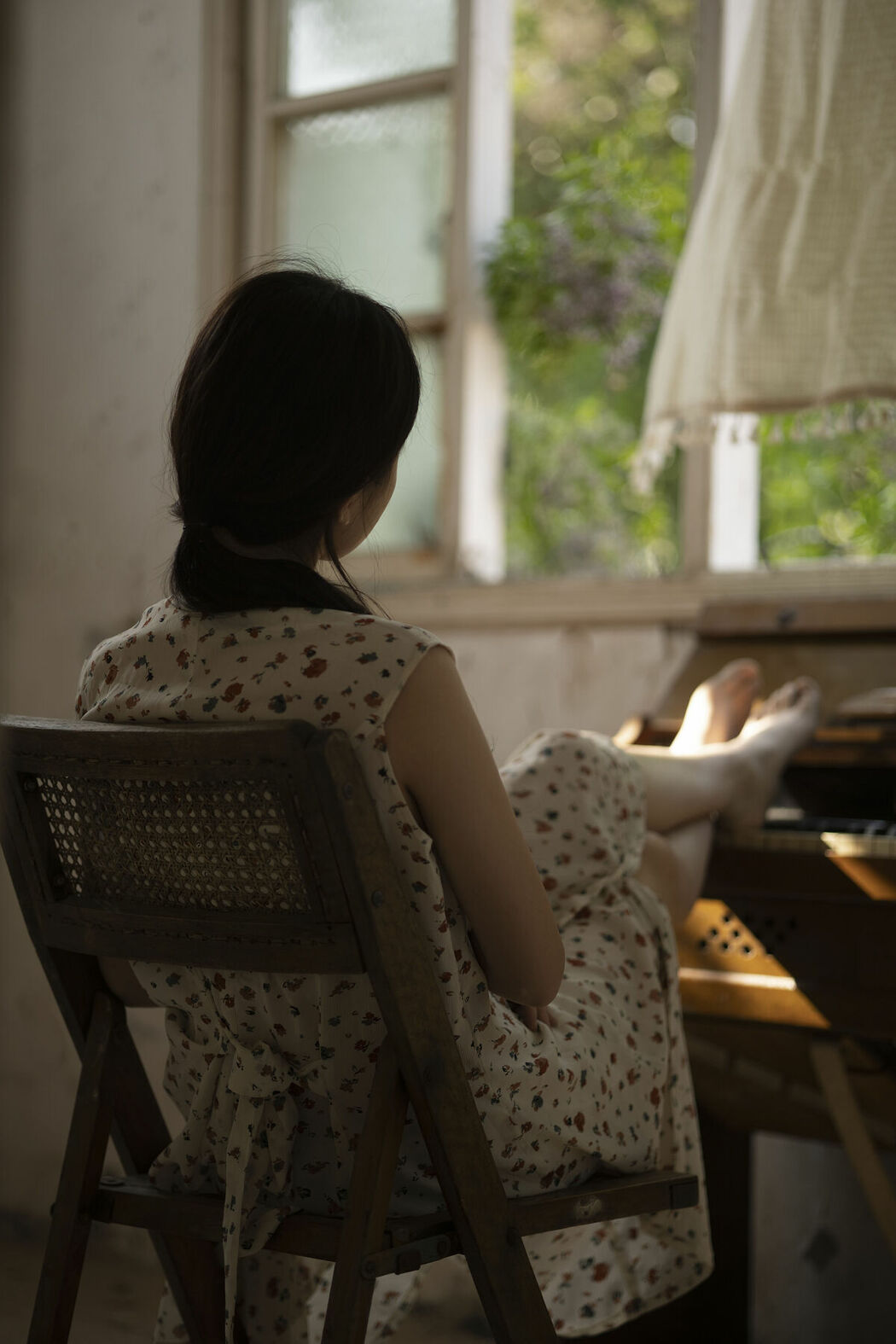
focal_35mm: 85
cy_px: 672
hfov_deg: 16.1
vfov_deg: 23.9
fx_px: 3173
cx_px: 448
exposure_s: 1/250
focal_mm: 85
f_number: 2
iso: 100
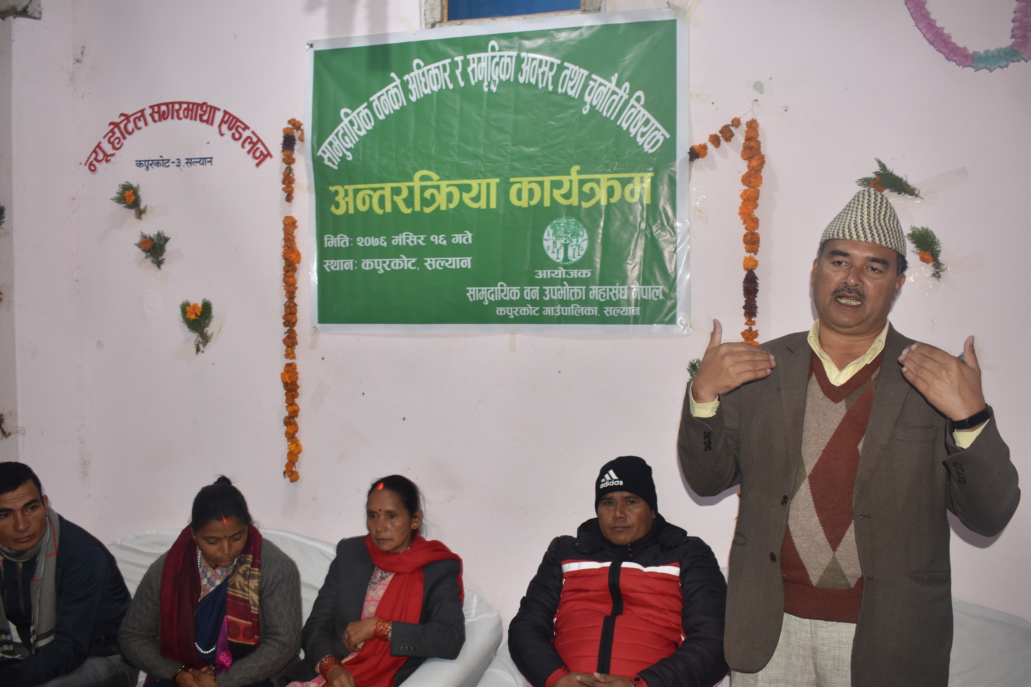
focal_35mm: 32
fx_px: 902
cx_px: 516
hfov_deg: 59.5
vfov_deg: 41.7
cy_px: 344
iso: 450
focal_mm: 21
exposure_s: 1/25
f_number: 5.6
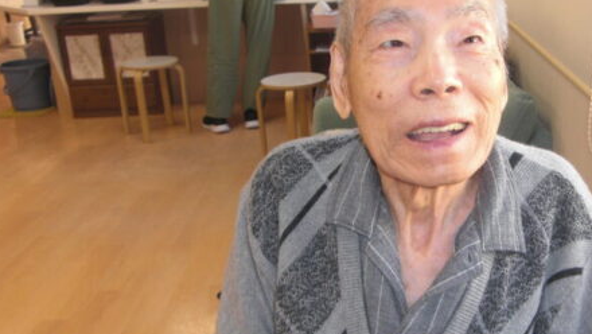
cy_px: 194
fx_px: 770
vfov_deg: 24.4
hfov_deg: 41.5
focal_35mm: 49
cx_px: 396
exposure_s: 1/80
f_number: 2.7
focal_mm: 5.8
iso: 100
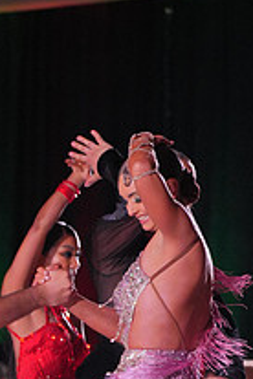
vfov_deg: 9.0
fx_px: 2393
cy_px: 463
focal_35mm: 227
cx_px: -10
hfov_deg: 6.0
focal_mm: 81
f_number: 2.8
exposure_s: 1/800
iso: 2000
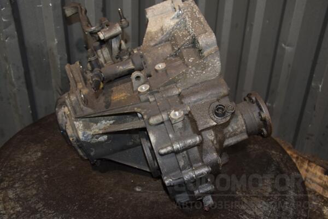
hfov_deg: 53.1
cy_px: 110
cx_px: 164
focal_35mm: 36
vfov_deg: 36.9
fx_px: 328
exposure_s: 1/60
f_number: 5
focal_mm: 24
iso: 800
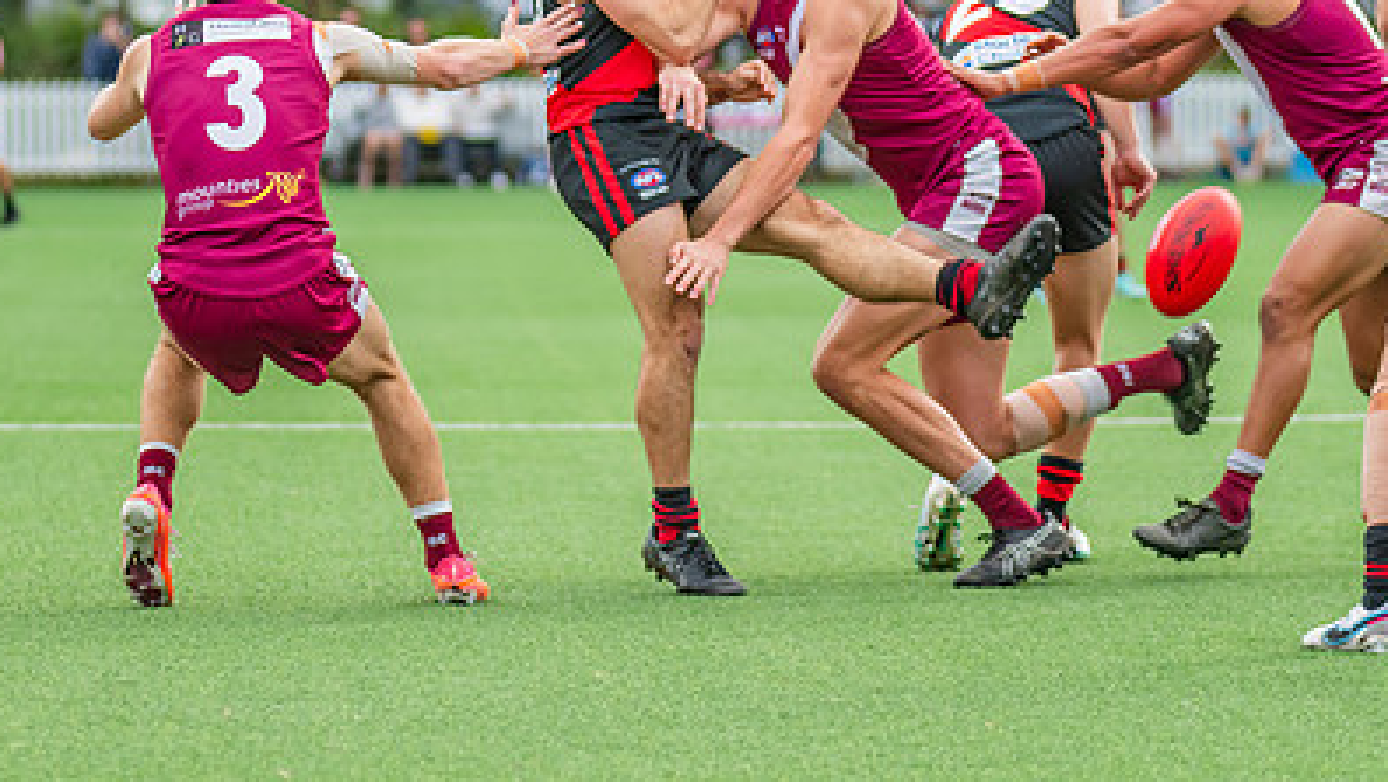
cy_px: 37
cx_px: 642
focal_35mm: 309
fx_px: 11376
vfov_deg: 3.9
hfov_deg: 7.0
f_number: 4
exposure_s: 1/1250
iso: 800
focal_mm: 170
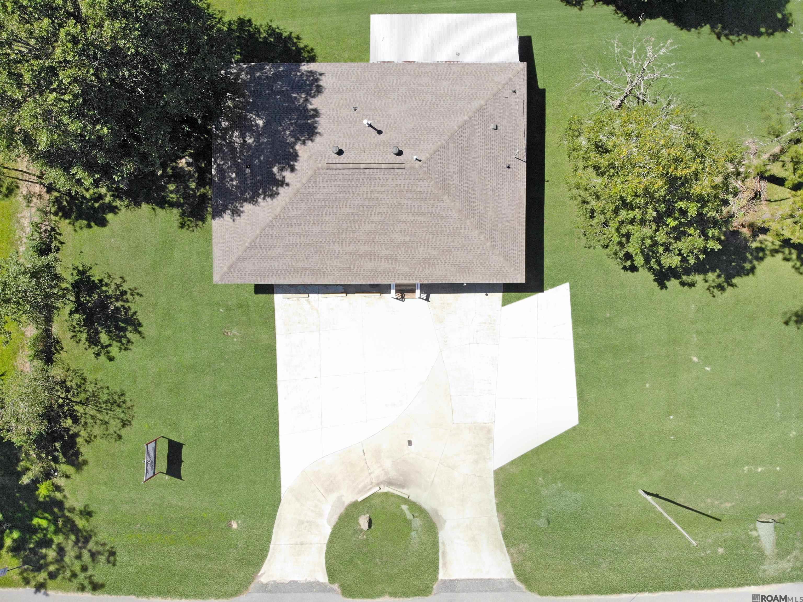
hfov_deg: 71.6
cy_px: 301
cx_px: 402
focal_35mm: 24
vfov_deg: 56.8
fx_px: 557
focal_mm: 4.5
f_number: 2.8
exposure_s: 1/599
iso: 100
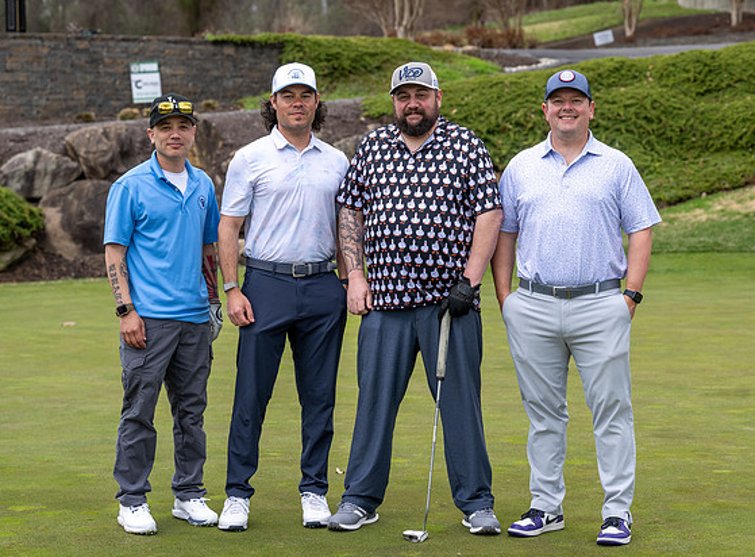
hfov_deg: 19.2
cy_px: 294
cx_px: 413
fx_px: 2233
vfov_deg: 14.2
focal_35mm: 103
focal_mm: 86
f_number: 5
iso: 250
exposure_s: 1/500
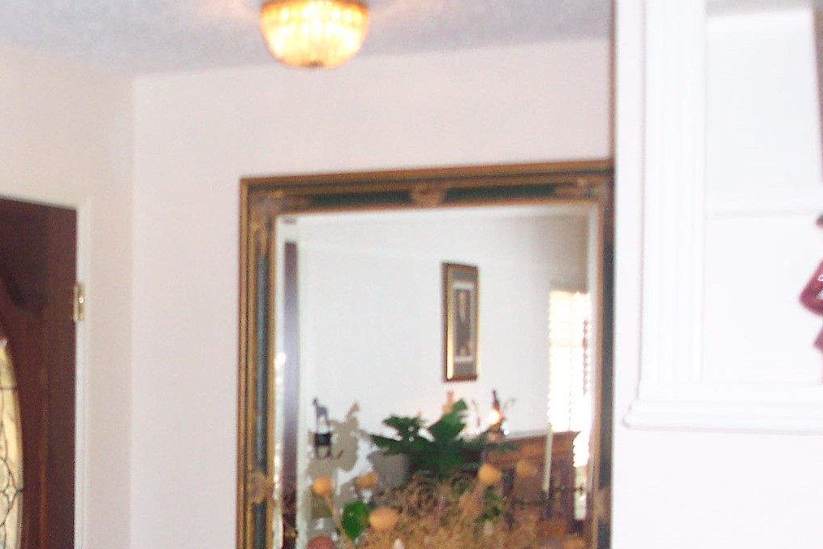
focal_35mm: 75
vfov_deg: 17.8
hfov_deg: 25.5
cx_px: -29
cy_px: 525
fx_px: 1714
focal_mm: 7.5
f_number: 2.8
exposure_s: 1/30
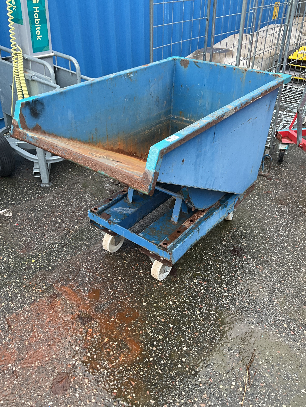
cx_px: 153
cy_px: 204
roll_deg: +0.2
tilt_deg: -31.2
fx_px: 342
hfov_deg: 48.2
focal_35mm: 29
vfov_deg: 61.7
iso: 50
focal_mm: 3
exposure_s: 1/122
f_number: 1.8
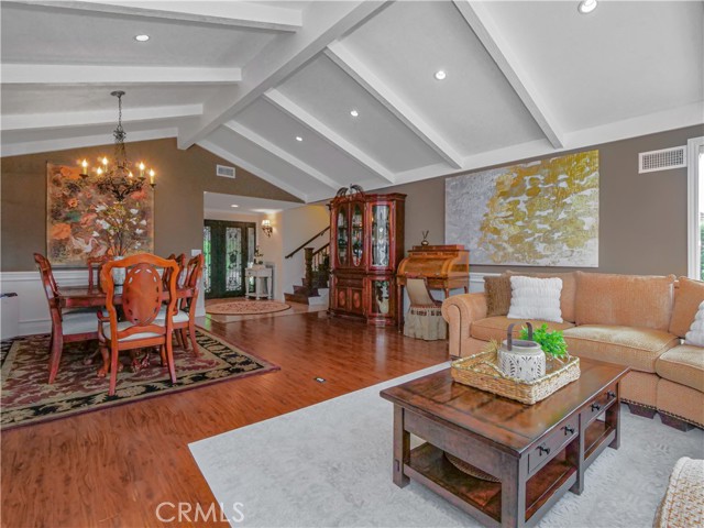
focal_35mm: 16
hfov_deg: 94.5
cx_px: 352
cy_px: 264
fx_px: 325
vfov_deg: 78.1
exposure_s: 1/100
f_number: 8
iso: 1600
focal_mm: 8
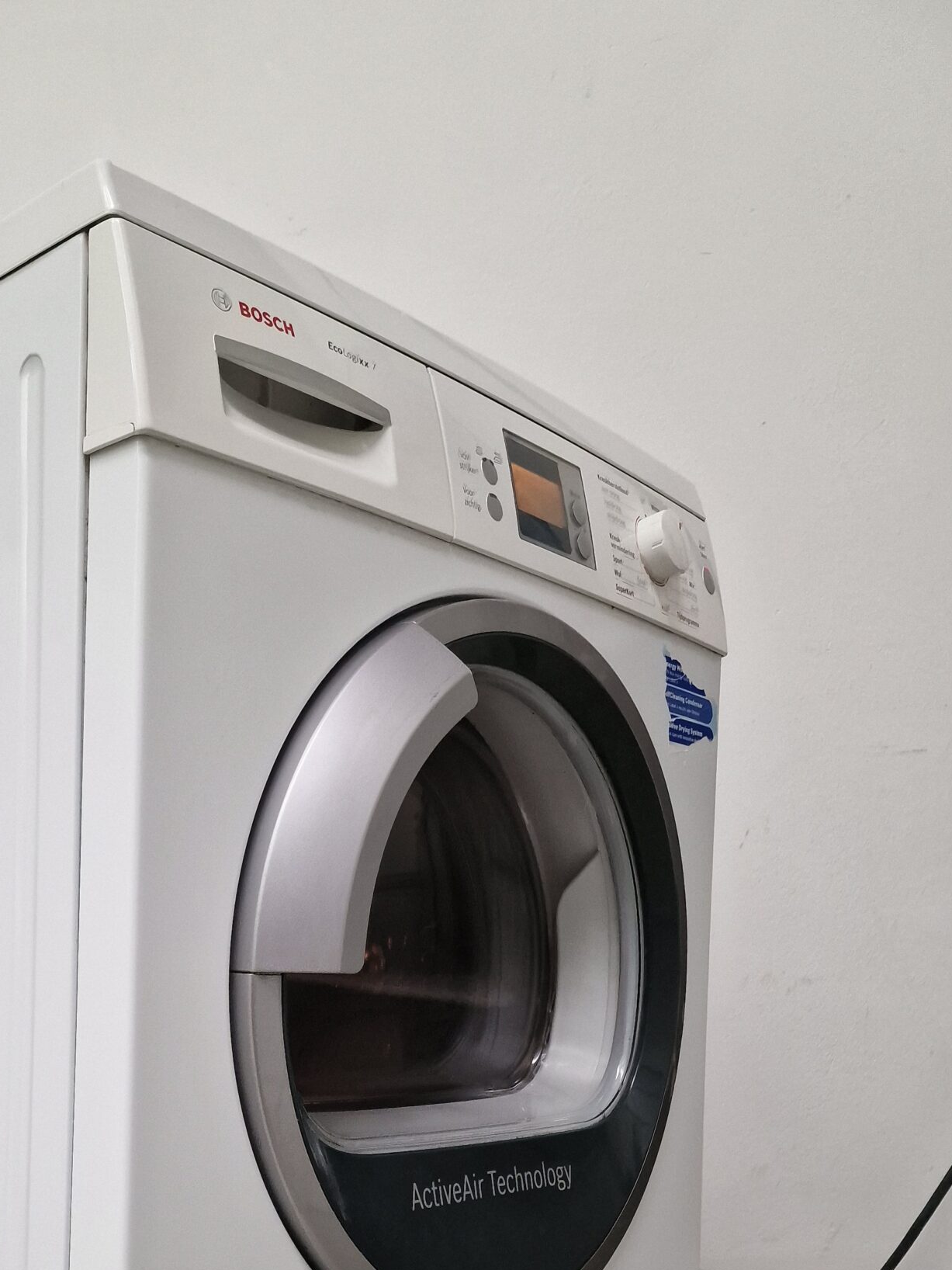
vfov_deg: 48.9
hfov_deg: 38.4
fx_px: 1320
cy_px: 981
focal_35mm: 36
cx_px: 217
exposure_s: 1/180
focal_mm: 6.4
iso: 200
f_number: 1.8
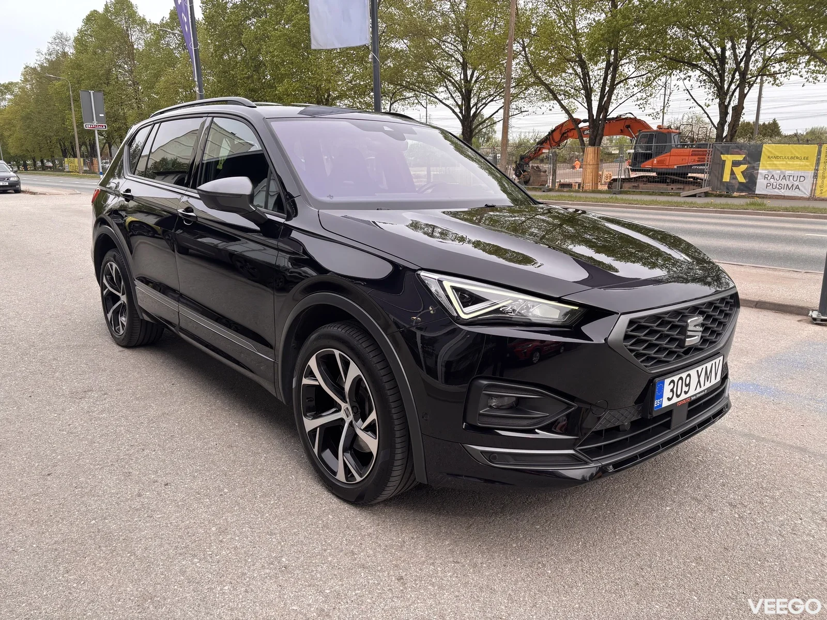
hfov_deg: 67.3
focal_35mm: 26
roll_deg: +1.4
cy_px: 310
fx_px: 621
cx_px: 414
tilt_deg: -14.0
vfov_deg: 53.1
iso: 50
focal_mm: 5.96
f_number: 1.6
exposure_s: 1/970
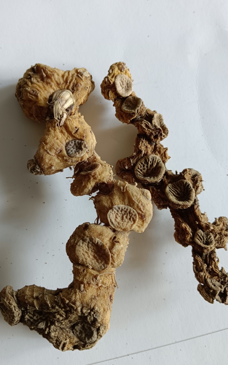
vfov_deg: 66.5
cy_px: 183
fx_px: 278
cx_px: 111
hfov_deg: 44.5
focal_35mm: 28
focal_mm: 4.05
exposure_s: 1/50
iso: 512
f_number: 1.8
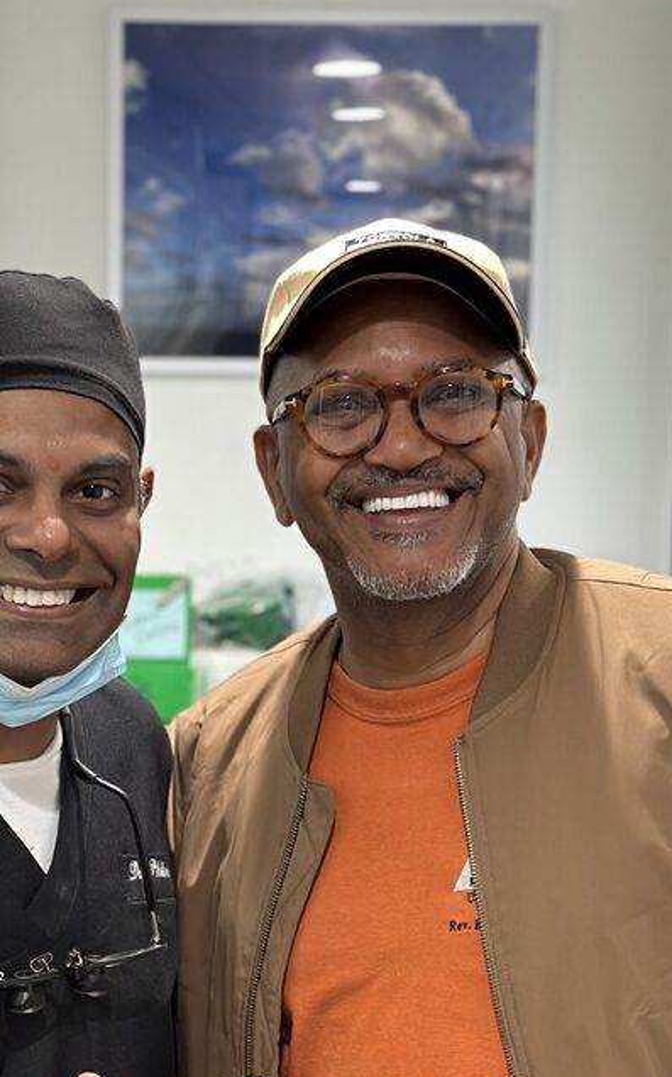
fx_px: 2816
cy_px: 786
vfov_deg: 21.5
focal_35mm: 96
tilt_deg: -7.0
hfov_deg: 13.6
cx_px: 247
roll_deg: -1.3
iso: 250
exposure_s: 1/40
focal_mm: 6.86
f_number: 1.78
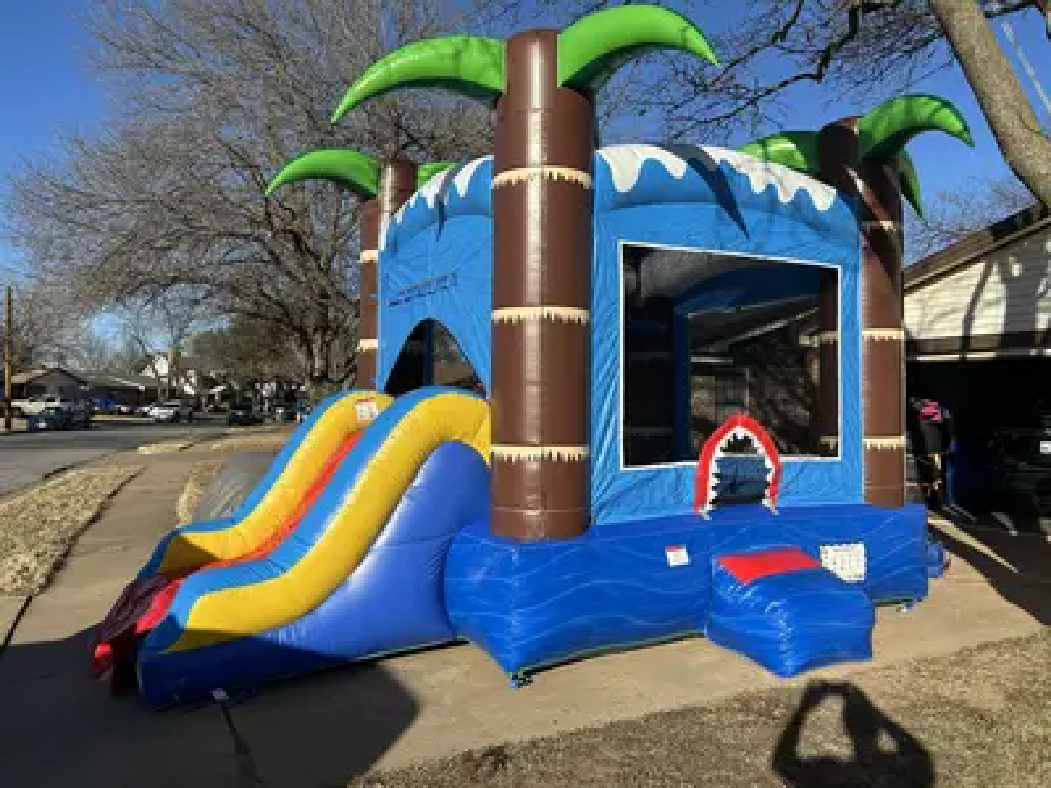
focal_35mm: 26
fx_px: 789
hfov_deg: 67.3
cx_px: 526
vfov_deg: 53.1
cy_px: 394
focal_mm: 5.7
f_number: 1.5
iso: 50
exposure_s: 1/4115
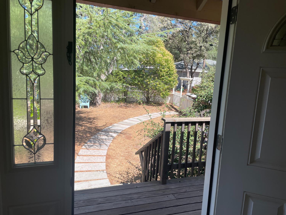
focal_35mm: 26
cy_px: 108
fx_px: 215
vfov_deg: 53.1
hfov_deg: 67.3
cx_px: 143
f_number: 1.6
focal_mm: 4.2
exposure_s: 1/1195
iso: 32
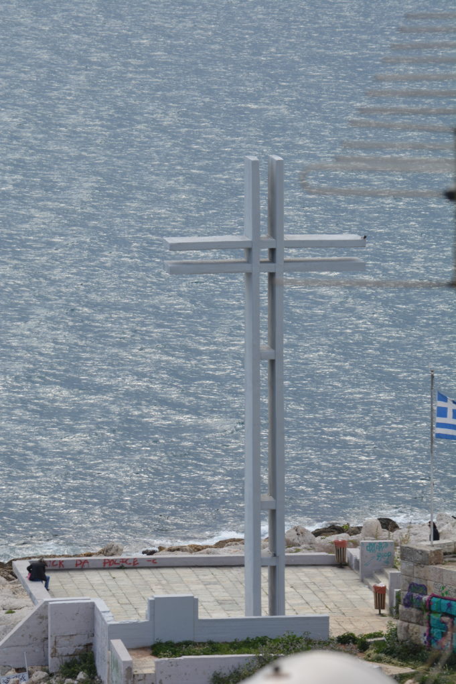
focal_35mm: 292
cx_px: 228
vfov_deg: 7.0
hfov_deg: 4.7
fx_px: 5559
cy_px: 342
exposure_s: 1/160
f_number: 11
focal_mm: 195
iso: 100
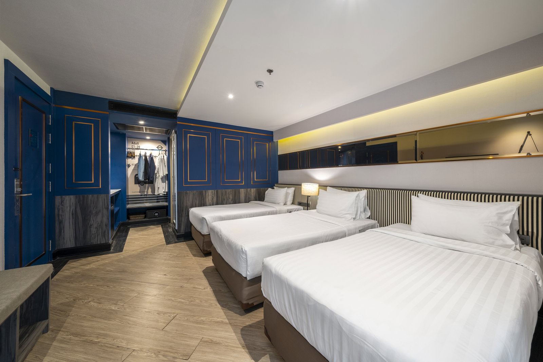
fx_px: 181
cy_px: 181
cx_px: 272
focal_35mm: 12
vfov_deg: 90.0
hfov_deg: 112.6
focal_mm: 12
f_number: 8
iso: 400
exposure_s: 1/4
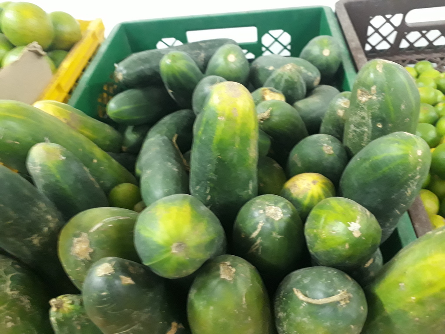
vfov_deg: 51.4
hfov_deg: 65.3
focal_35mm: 27
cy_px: 167
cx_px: 222
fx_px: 347
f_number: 1.9
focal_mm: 3.6
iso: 400
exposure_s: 1/15
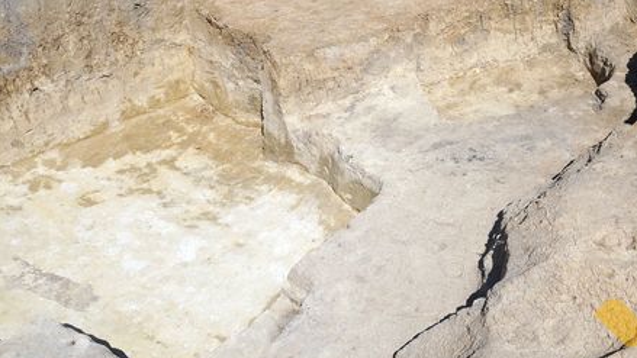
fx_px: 760
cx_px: 506
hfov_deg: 43.4
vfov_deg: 26.4
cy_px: 127
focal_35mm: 45
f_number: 8
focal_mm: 18
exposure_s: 1/800
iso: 100
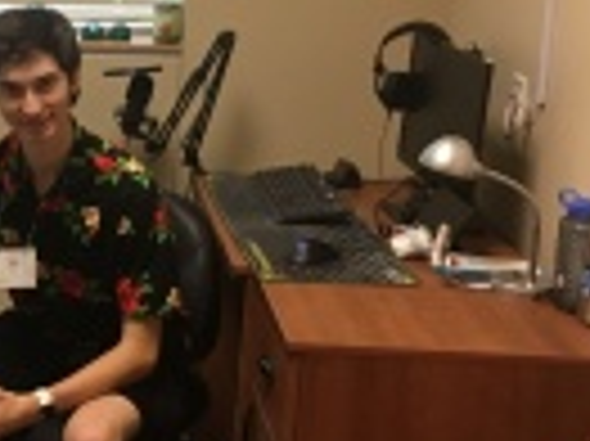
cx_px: -77
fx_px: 1379
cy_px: 180
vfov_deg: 18.2
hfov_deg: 22.6
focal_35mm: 81
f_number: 2.2
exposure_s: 1/30
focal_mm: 4.15
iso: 125
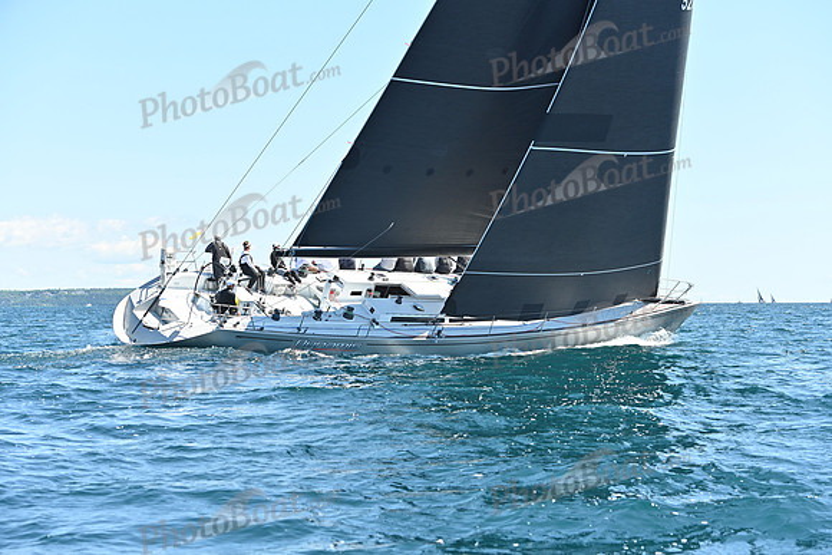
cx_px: 416
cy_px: 278
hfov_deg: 27.0
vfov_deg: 18.2
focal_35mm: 75
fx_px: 1734
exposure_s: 1/1000
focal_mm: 75
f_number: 5
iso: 320
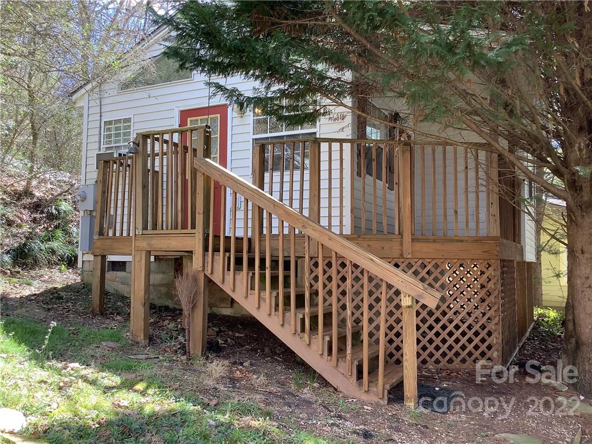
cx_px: 296
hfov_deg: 58.4
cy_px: 222
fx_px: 530
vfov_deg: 45.4
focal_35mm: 31
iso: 50
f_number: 2.4
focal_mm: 3.3
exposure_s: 1/100
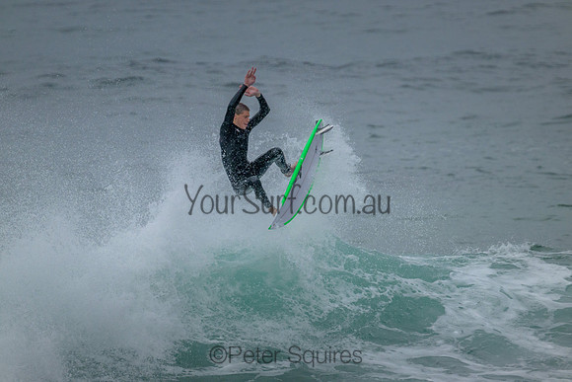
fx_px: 12713
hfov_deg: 2.6
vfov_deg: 1.7
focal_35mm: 800
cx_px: 286
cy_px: 191
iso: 2200
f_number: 11
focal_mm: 800
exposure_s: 1/1600
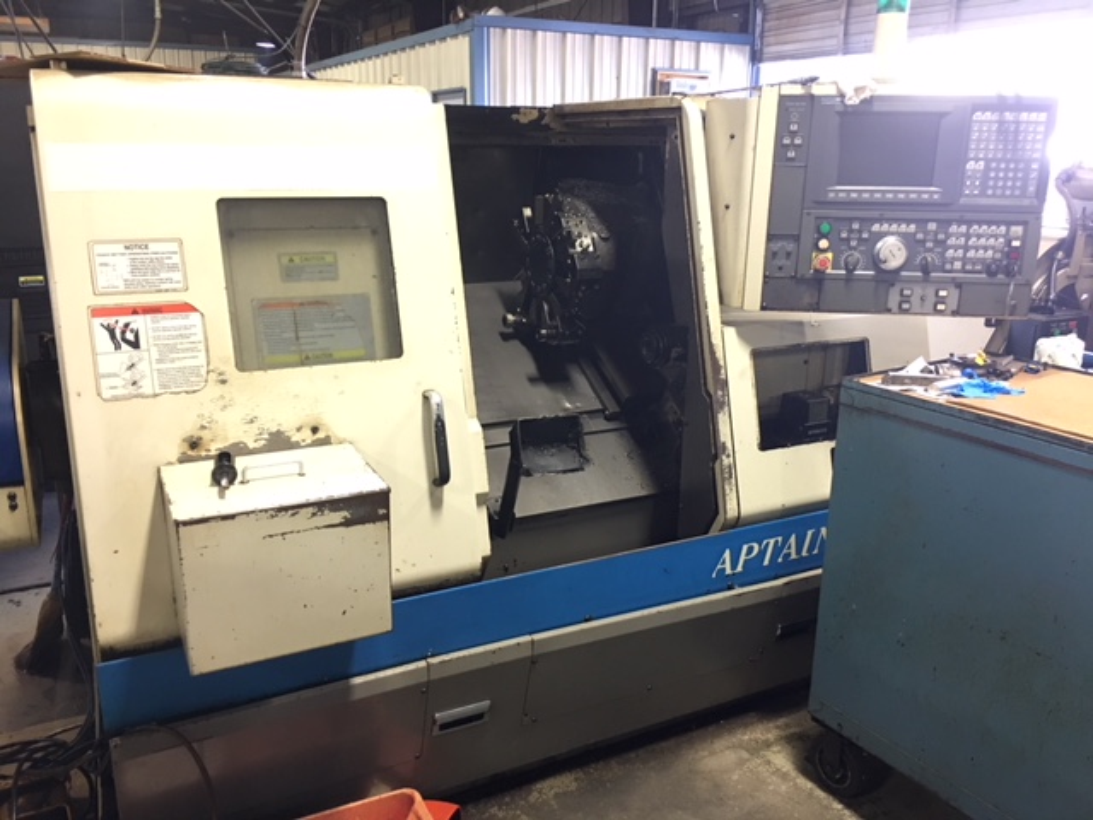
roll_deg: -0.6
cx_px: 546
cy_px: 410
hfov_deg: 61.7
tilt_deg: -14.2
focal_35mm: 29
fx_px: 916
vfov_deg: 48.2
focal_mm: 4.15
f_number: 2.2
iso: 64
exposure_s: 1/15
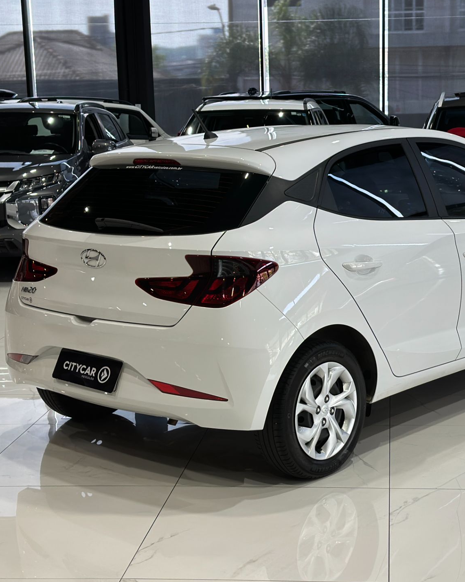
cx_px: 311
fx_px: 1084
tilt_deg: -9.9
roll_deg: +0.8
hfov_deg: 24.1
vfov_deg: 30.0
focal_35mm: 63
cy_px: 290
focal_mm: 6.86
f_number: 1.78
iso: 100
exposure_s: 1/160
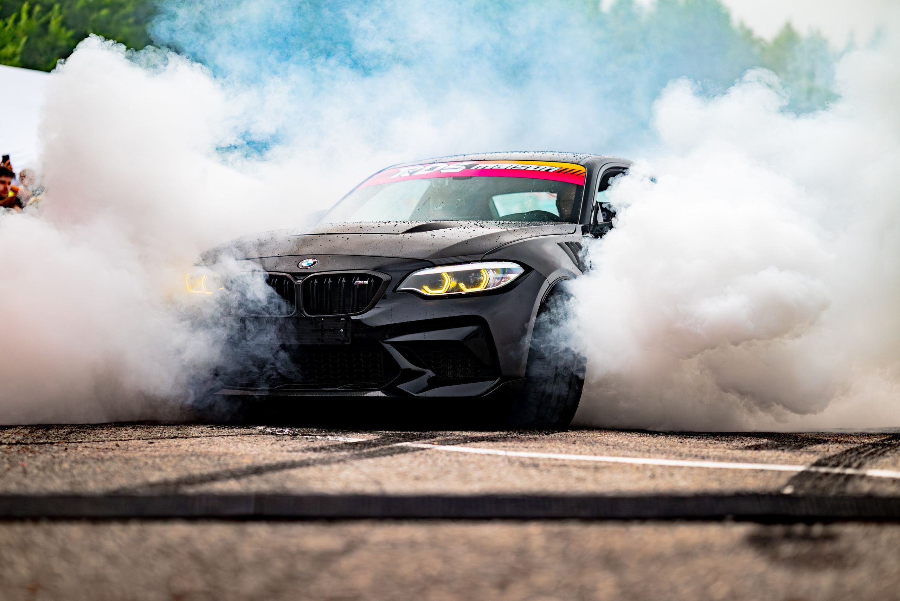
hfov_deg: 23.1
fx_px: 2204
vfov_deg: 15.5
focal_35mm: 88
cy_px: 300
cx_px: 450
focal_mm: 85
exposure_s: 1/640
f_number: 2.2
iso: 800
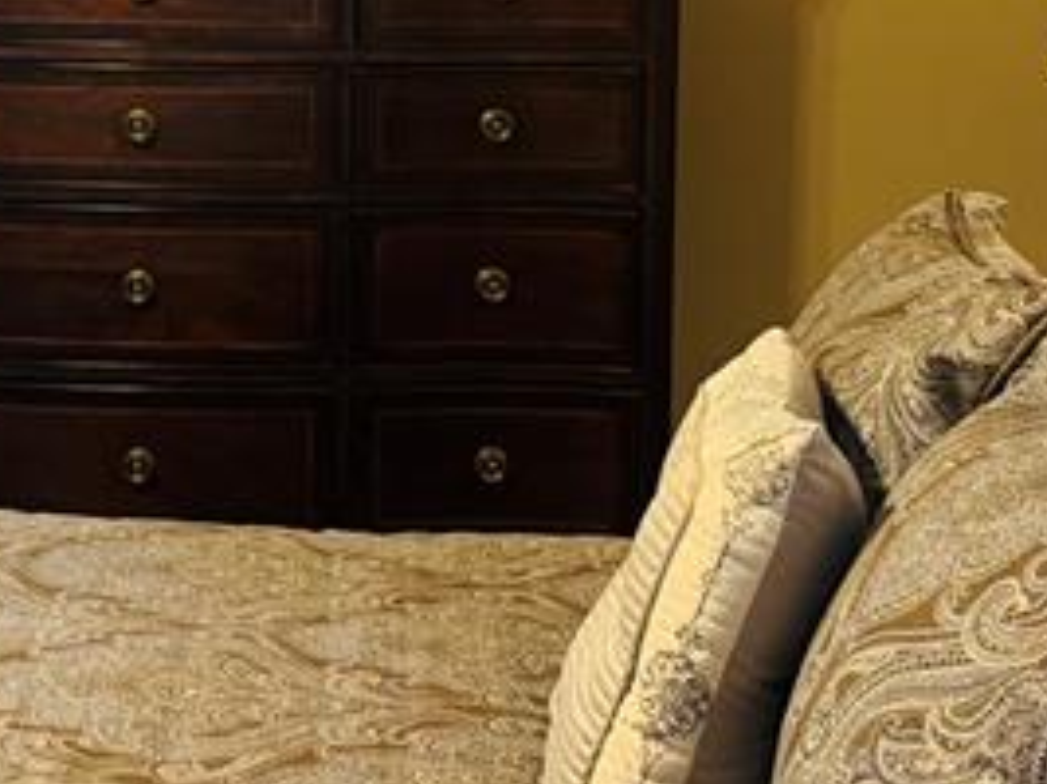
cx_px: 192
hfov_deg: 21.0
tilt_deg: -6.2
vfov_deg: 15.8
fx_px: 2781
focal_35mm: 92
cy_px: 55
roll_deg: -1.1
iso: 320
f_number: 1.78
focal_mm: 6.76
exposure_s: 1/60
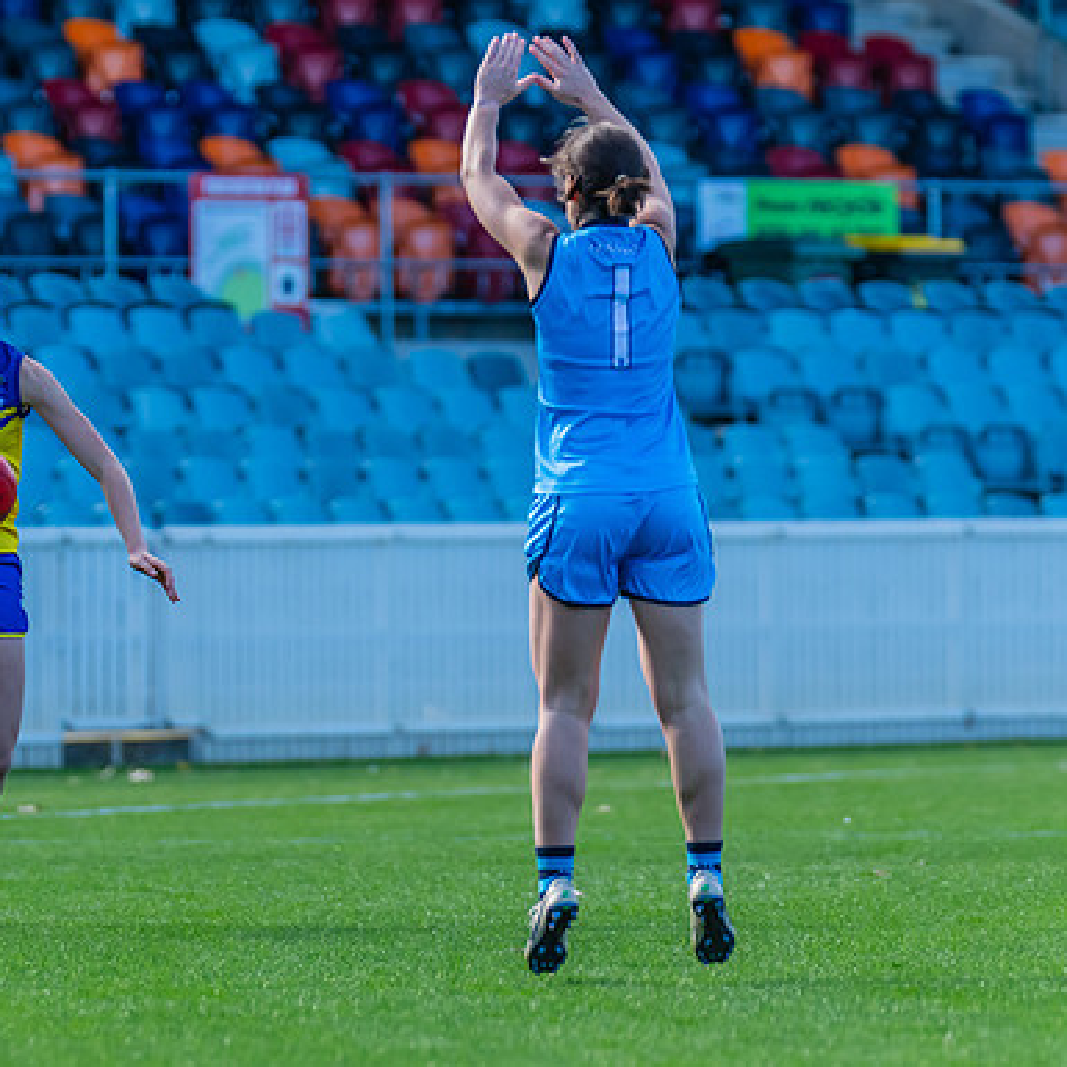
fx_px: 18622
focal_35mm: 534
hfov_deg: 3.3
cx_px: 23
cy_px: 557
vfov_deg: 3.3
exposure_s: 1/1250
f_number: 5
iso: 800
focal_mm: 310
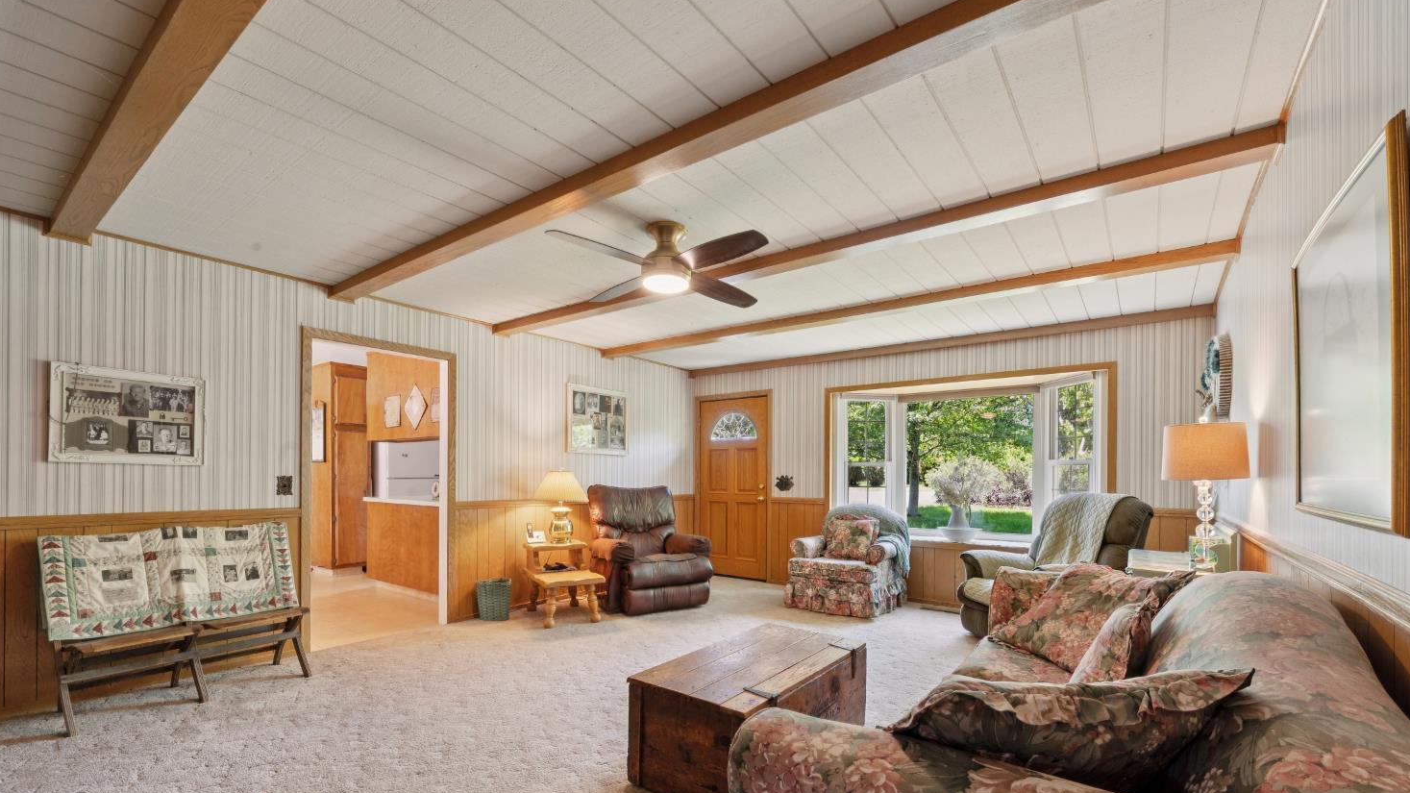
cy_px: 470
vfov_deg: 69.9
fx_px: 561
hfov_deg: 103.0
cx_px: 710
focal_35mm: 15
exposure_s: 1/2.5
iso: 200
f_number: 13
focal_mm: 14
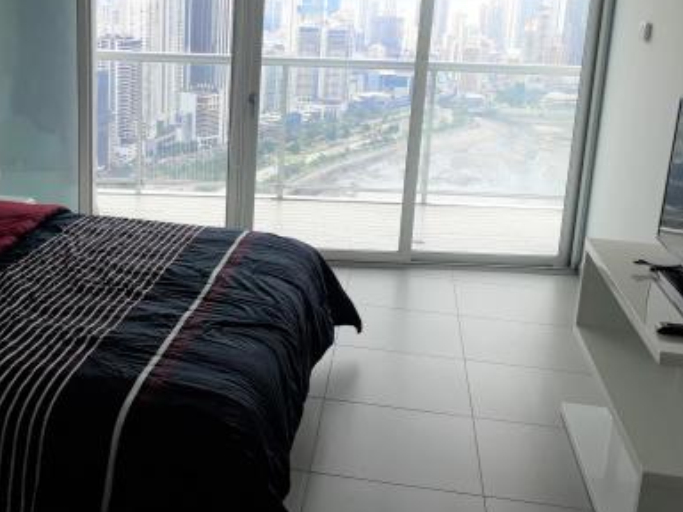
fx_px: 888
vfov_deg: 32.1
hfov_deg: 41.6
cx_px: 240
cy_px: 208
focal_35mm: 45
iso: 40
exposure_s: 1/238
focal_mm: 3.6
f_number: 1.9
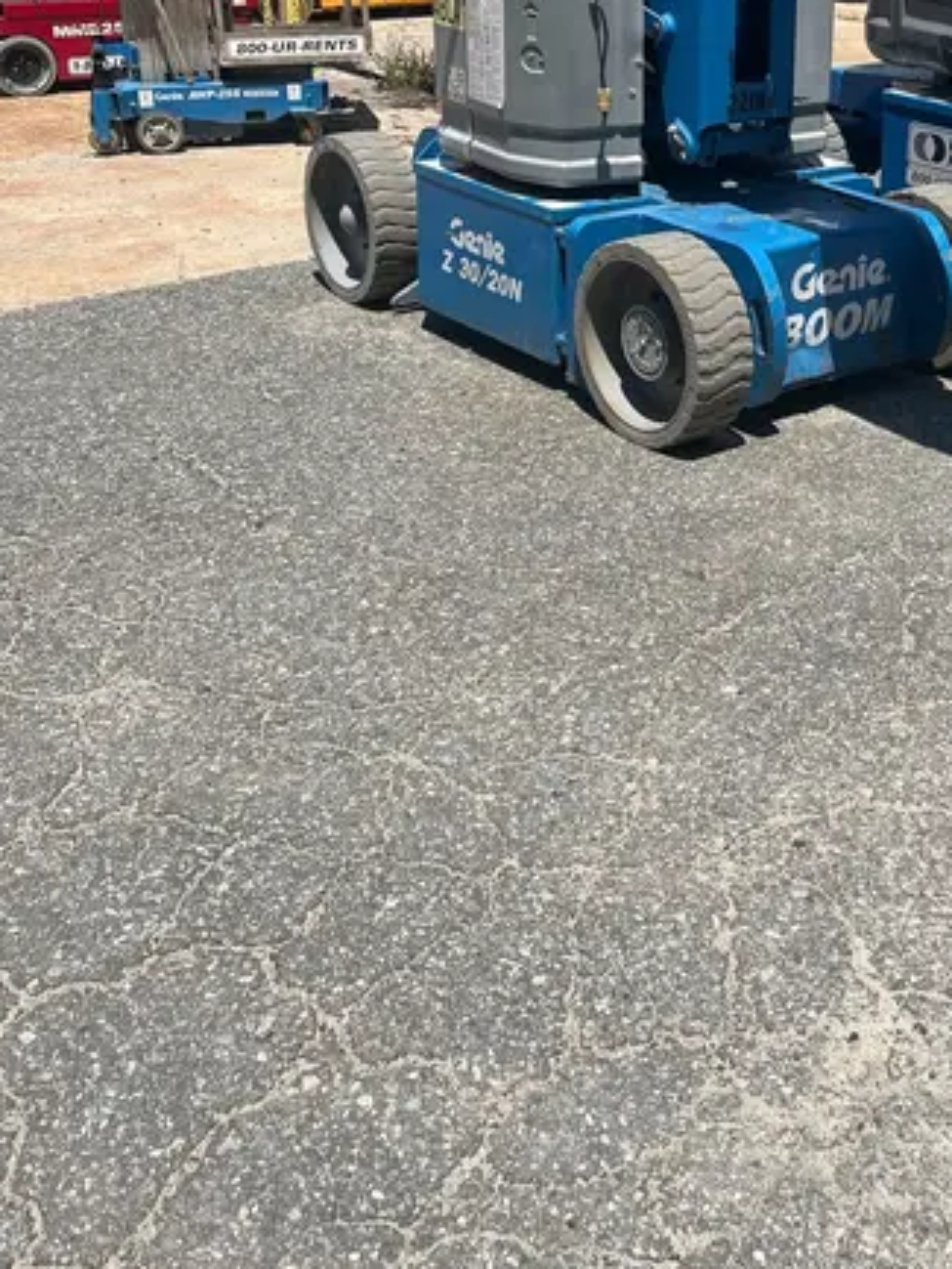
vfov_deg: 42.0
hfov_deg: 31.9
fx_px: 1613
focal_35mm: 44
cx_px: 782
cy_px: 362
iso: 50
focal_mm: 5.1
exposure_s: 1/4651
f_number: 1.6
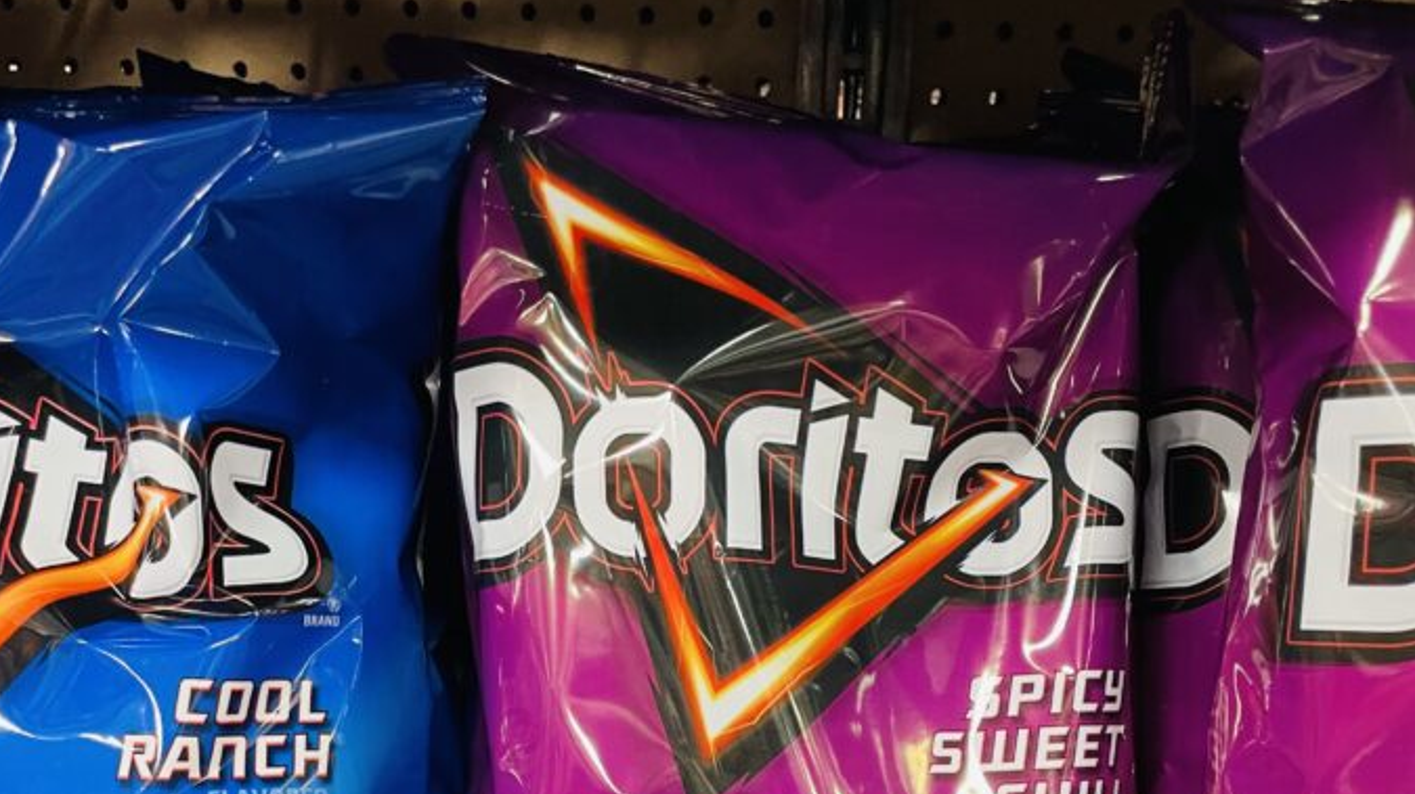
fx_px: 1613
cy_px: 993
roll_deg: +0.2
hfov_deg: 47.4
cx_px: 748
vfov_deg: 24.6
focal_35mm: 43
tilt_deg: -27.6
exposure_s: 1/60
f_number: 1.6
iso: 200
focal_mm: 4.2
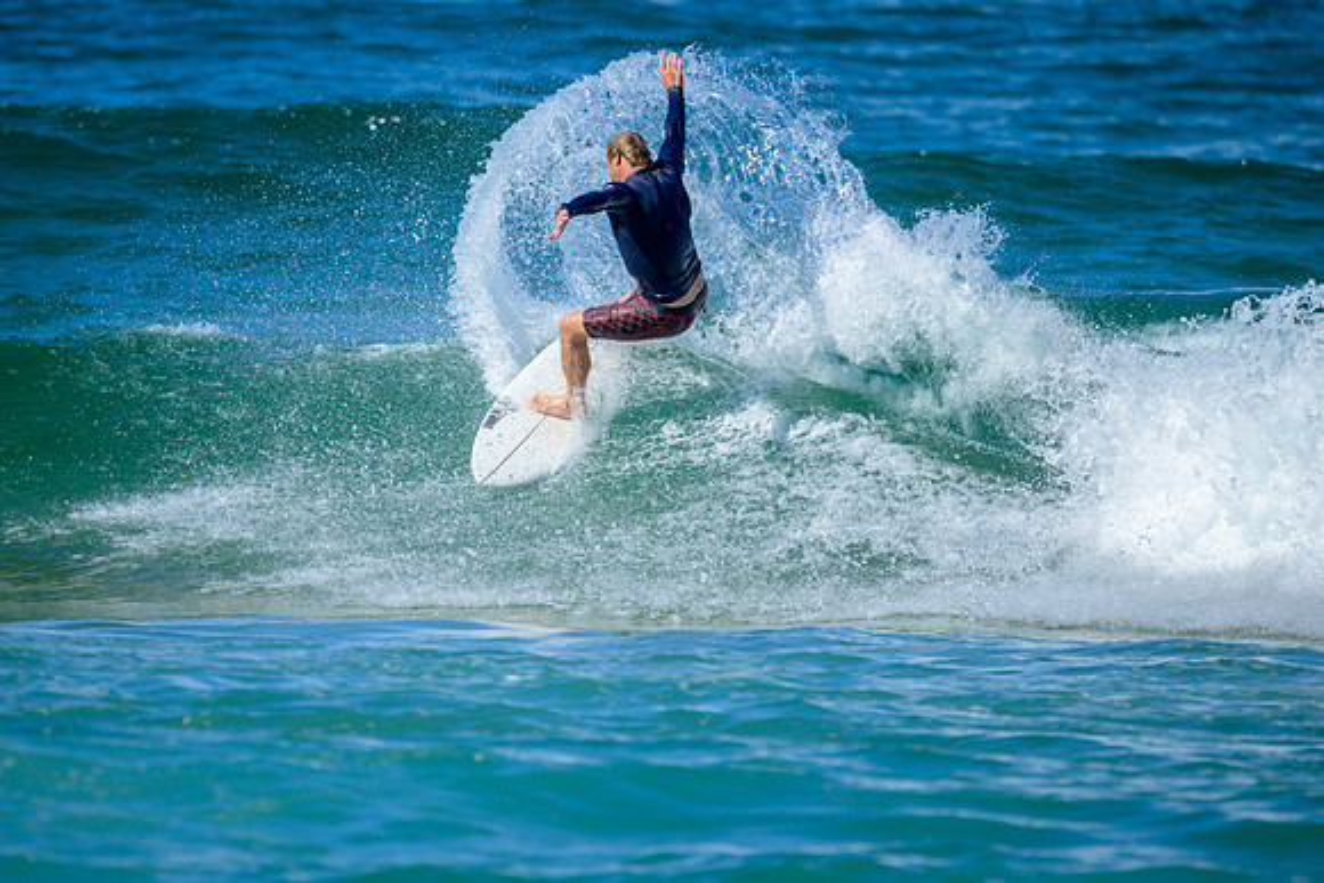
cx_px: 662
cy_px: 442
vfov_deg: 1.7
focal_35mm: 800
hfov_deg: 2.6
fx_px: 29428
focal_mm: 800
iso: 400
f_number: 6.3
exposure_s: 1/2500
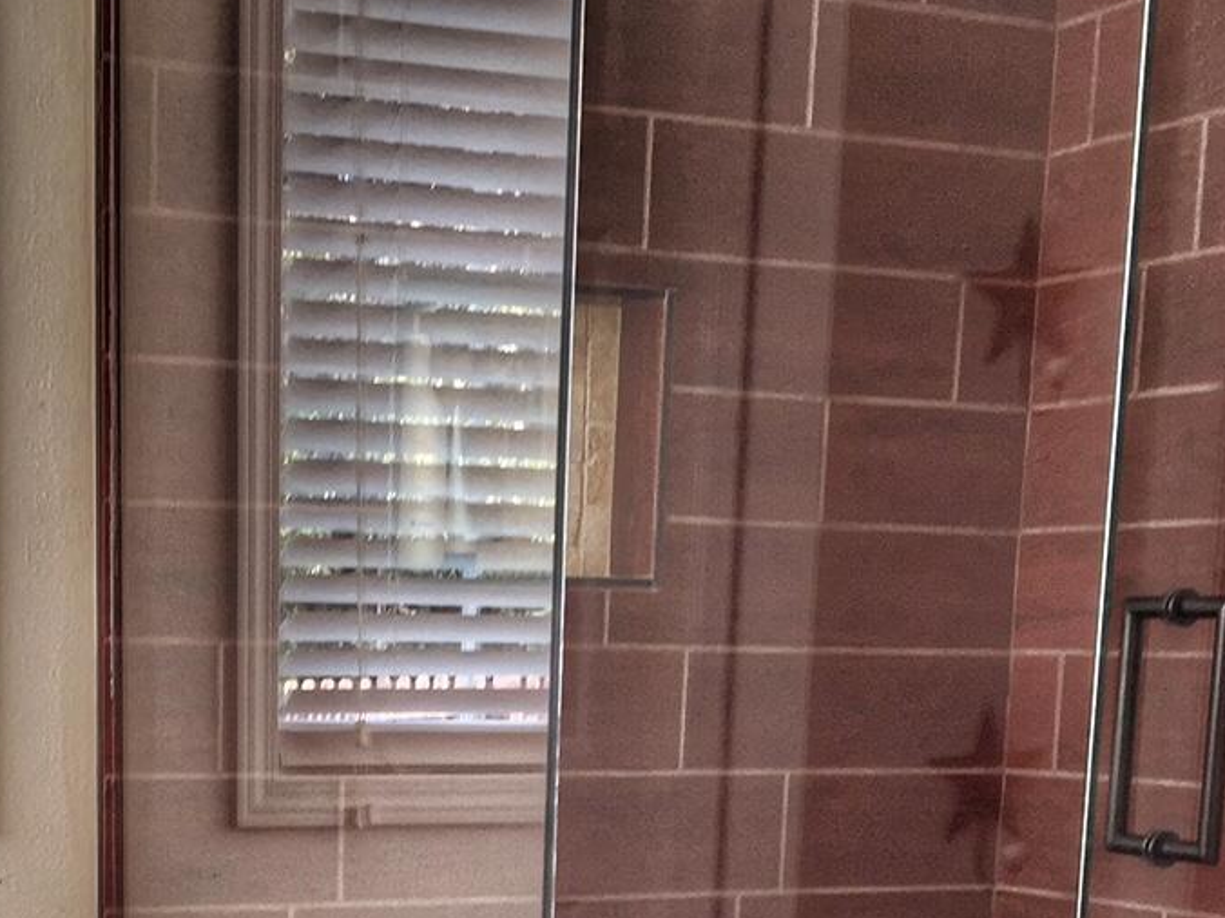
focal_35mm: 70
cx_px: 326
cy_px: 1079
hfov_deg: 27.4
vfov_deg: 19.8
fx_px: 2477
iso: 32
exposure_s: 1/60
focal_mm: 4.15
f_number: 2.2
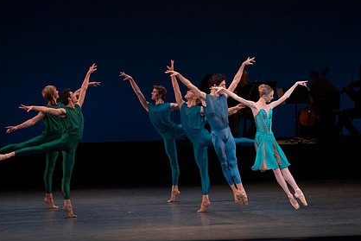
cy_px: 102
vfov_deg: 5.4
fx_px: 2578
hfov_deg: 8.0
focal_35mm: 257
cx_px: 231
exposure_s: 1/400
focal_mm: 185
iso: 8000
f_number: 7.1
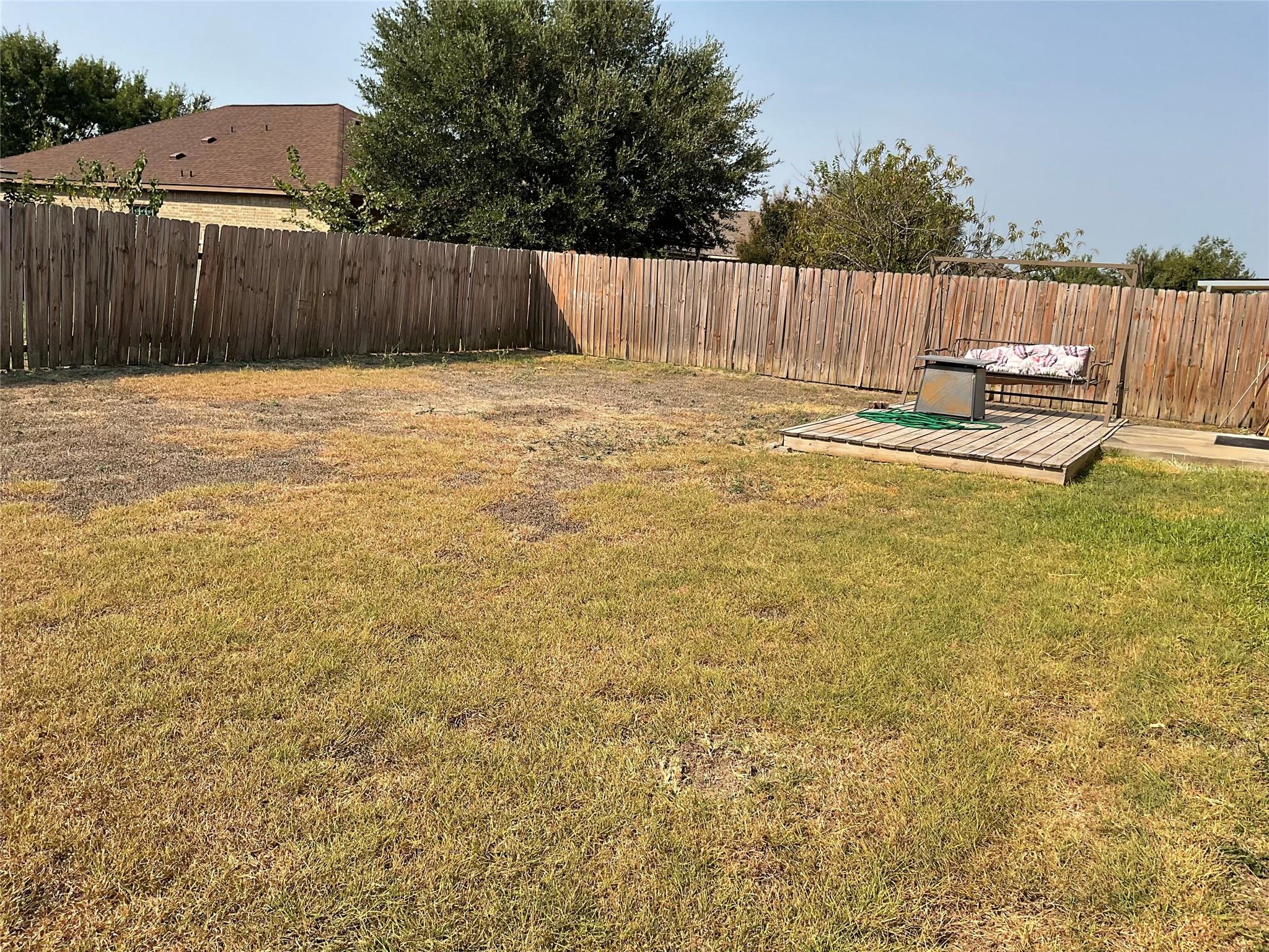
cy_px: 476
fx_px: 1063
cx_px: 634
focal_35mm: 29
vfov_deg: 48.2
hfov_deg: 61.7
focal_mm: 3
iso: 16
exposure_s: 1/1848
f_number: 1.8
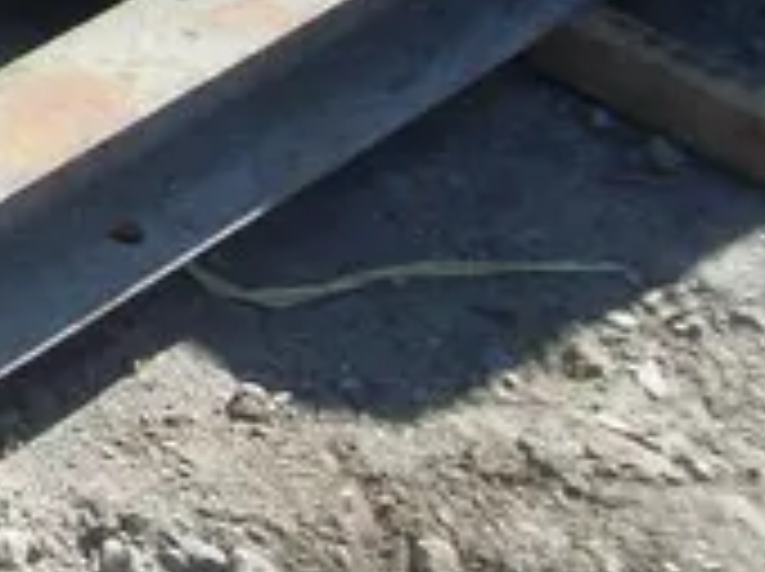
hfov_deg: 10.7
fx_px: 3707
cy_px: 70
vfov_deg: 8.8
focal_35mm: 168
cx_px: -801
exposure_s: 1/125
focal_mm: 6.3
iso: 80
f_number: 7.7
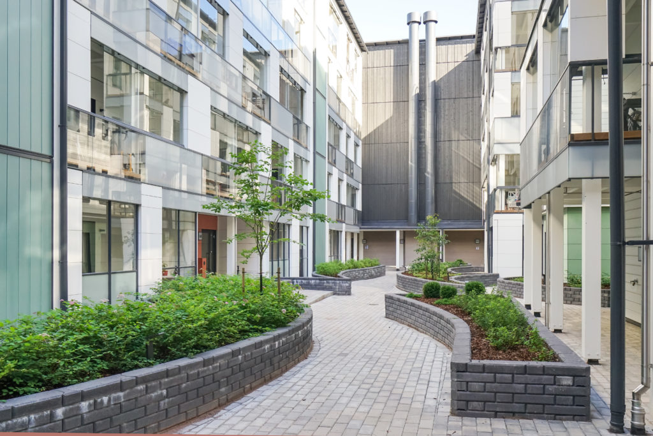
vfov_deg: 43.6
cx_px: 326
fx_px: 544
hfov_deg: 61.9
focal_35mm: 30
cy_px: 218
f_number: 8
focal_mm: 30
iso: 800
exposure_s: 1/250
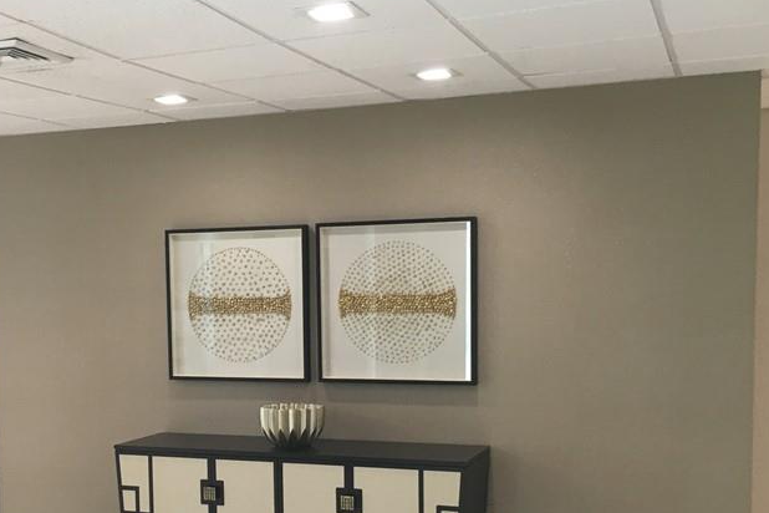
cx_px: 265
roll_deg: +1.5
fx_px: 1068
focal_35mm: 50
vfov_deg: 26.6
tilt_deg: -5.9
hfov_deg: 39.2
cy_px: 387
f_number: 2.2
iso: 80
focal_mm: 4.15
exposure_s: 1/30
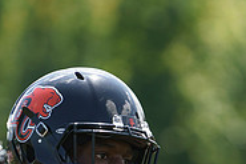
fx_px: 6008
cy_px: 253
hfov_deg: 2.3
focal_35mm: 880
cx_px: 129
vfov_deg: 1.6
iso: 125
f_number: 4
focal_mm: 280
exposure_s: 1/400
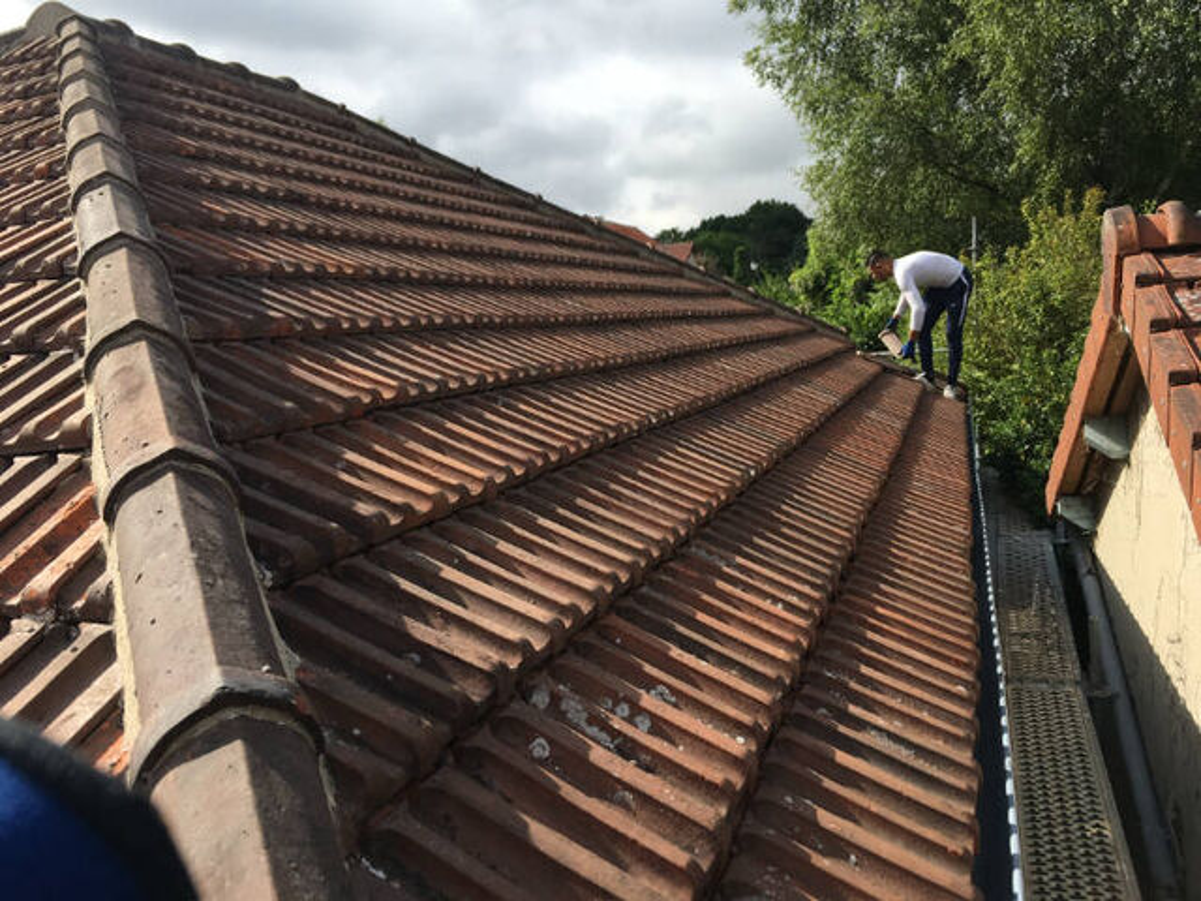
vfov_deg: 48.2
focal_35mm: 29
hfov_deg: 61.7
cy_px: 450
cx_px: 600
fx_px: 1006
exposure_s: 1/1115
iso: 25
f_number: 2.2
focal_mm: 4.2
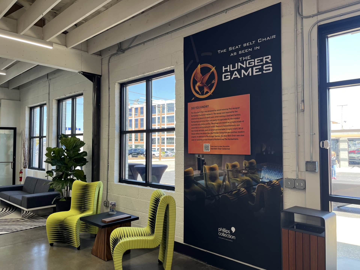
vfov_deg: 53.1
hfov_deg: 67.3
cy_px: 135
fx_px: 270
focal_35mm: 26
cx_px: 180
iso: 64
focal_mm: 5.1
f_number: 1.6
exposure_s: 1/123
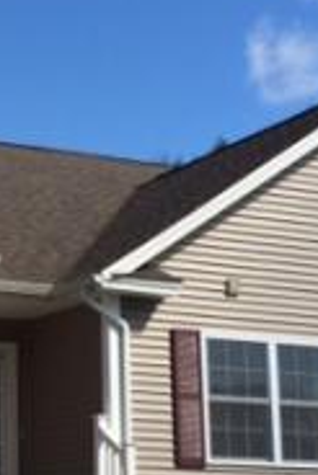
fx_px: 1256
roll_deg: +1.2
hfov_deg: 13.8
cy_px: 279
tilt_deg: +10.7
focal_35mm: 95
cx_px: -103
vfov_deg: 21.4
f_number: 2.2
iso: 32
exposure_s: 1/2564
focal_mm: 4.15
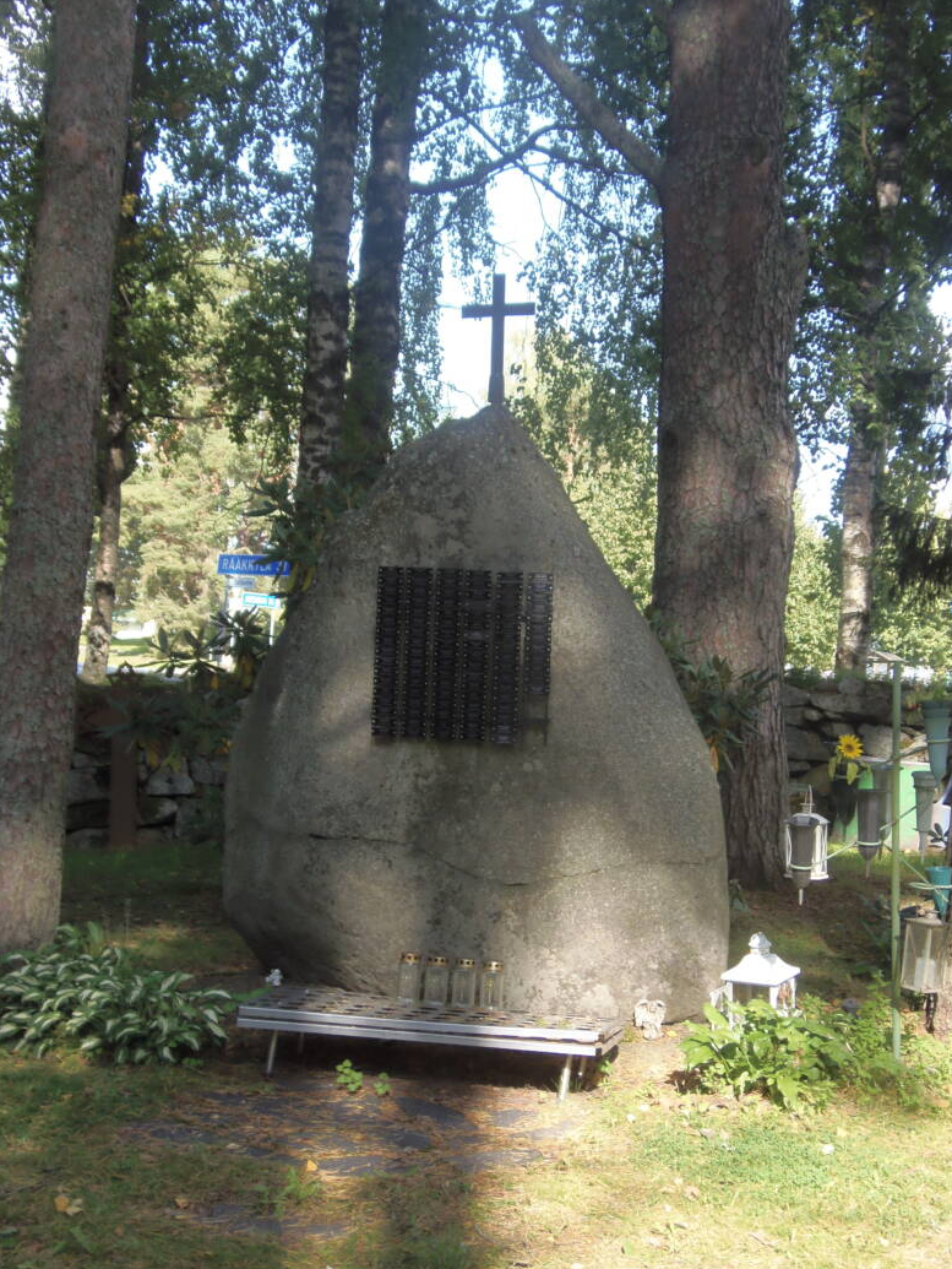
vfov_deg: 36.2
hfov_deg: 27.5
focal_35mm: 53
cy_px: 655
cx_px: 489
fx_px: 1942
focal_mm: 9.1
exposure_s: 1/125
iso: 64
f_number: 3.8
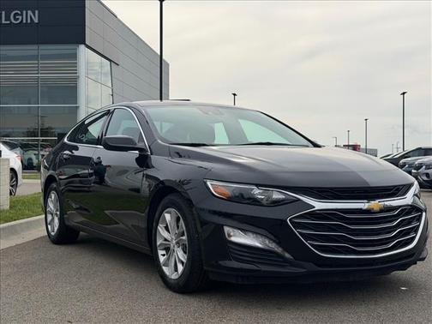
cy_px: 162
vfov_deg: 30.3
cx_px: 216
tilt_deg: +0.1
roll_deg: +0.1
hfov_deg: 39.7
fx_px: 599
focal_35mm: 48
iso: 64
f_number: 1.78
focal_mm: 6.76
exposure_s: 1/5587
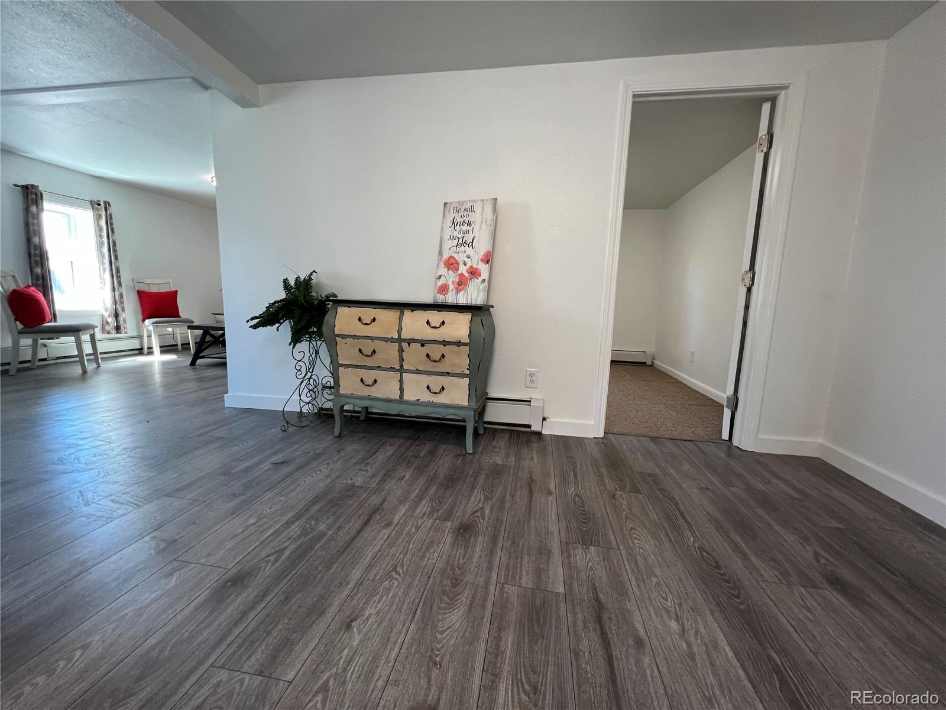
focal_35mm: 13
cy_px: 355
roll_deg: -1.5
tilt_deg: -7.9
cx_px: 473
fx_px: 355
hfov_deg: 106.2
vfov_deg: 89.9
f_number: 1.8
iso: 160
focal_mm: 1.57
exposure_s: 1/60
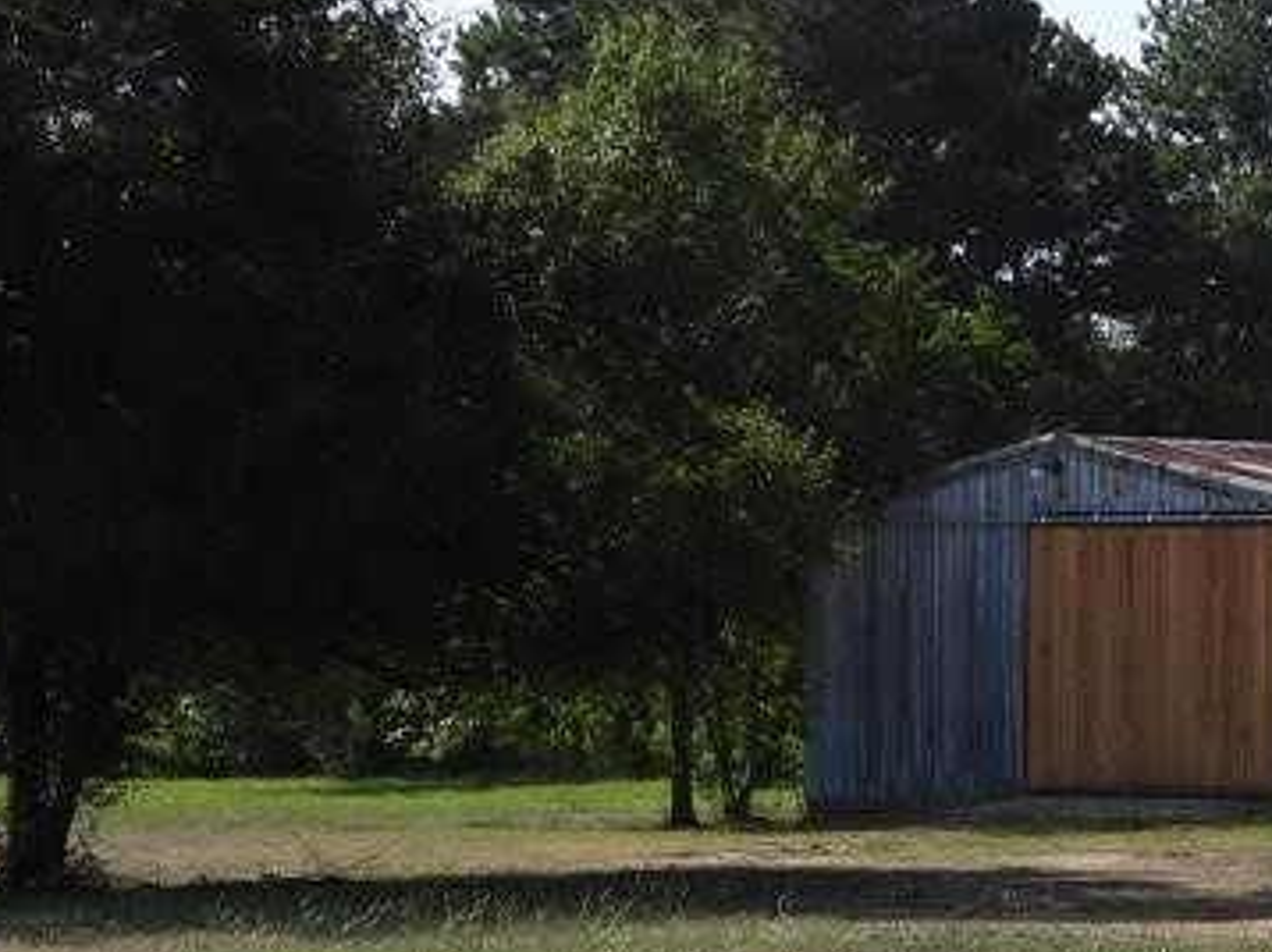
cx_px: 1258
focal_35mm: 186
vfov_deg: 8.0
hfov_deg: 10.6
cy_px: 607
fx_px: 6830
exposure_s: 1/1250
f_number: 3.5
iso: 100
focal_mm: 11.7
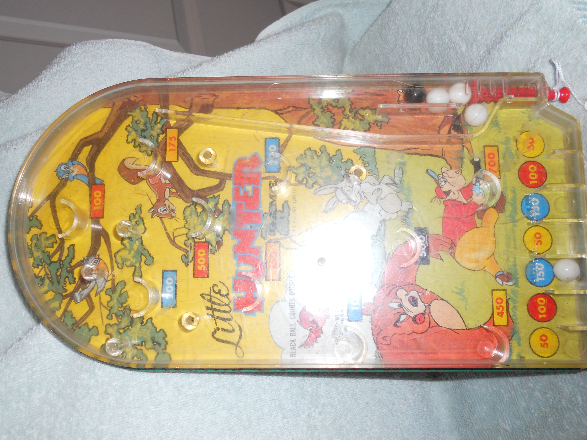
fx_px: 543
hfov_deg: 56.8
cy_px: 220
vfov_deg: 44.2
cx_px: 294
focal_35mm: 32
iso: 80
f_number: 3.5
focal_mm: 5.8
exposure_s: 1/25
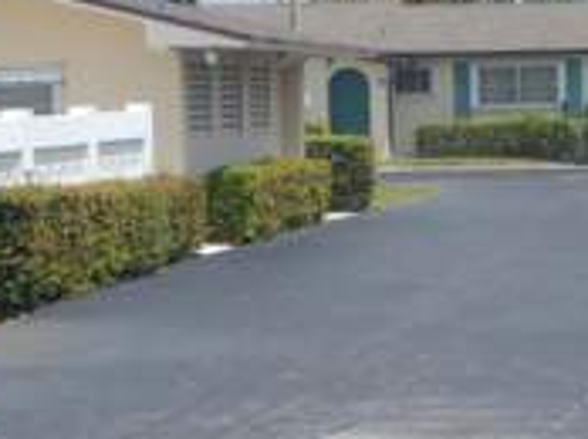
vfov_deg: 7.8
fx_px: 3223
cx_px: 115
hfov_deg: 10.4
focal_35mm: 190
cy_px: 96
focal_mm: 12.3
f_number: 8.2
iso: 125
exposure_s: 1/400
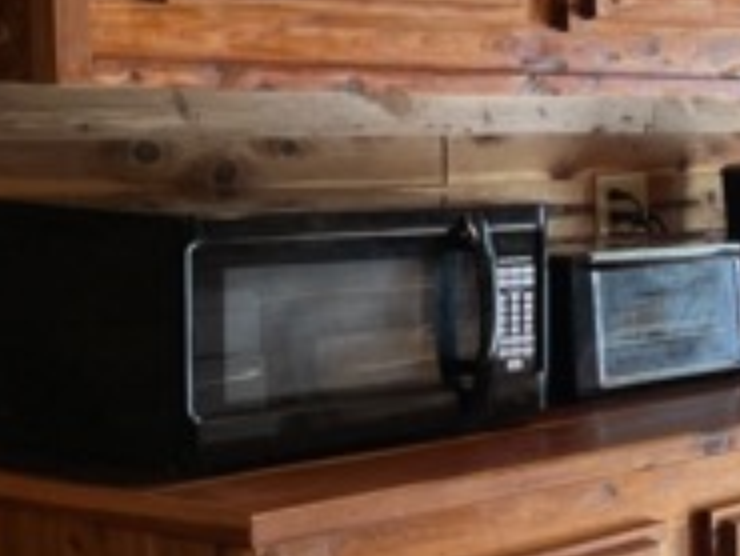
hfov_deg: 18.2
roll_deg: -1.1
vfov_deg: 16.4
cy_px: 288
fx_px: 1925
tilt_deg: -6.6
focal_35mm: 90
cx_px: 1240
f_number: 1.6
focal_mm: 5.1
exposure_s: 1/120
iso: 100
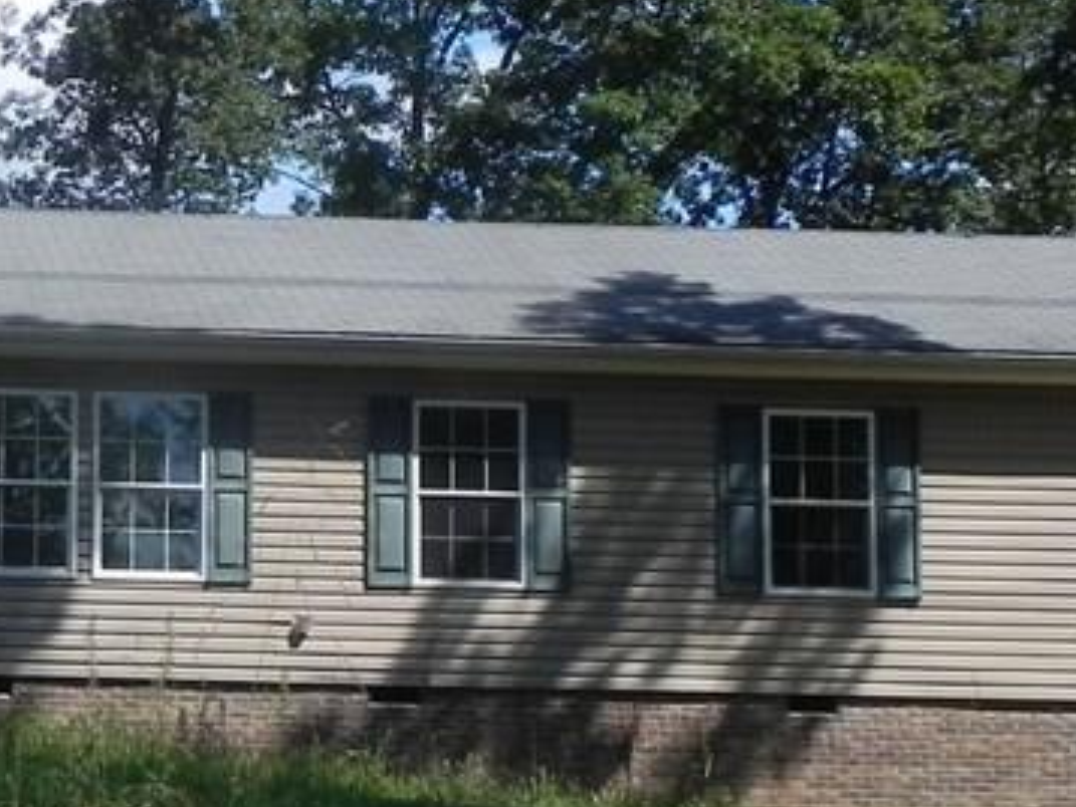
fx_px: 4104
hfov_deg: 14.6
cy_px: 681
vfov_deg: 11.2
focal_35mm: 132
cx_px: -115
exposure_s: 1/369
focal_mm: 8.2
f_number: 6.3
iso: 160
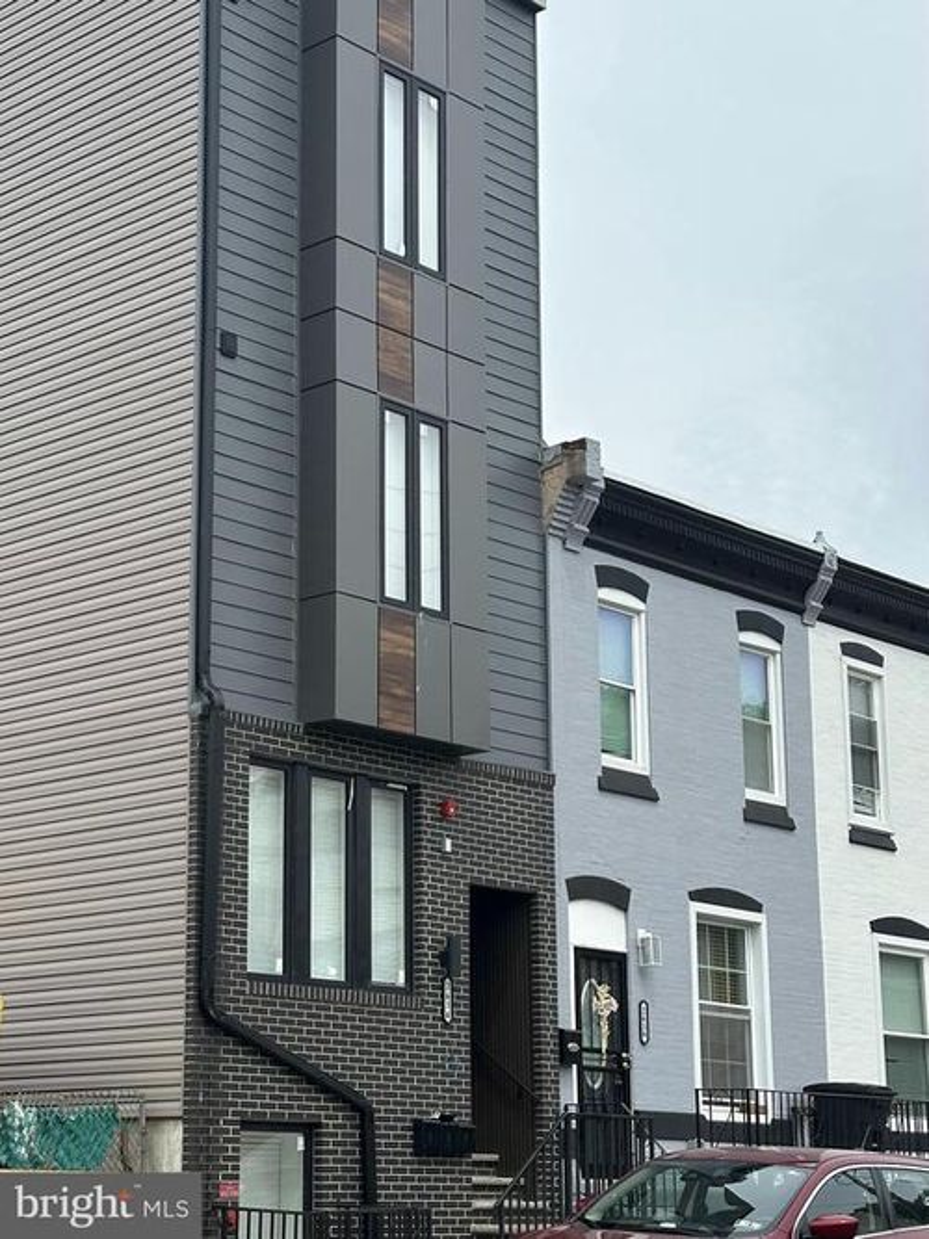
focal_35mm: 48
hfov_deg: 30.3
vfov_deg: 39.7
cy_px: 620
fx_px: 1718
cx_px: 464
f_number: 1.78
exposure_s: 1/3257
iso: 64
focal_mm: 6.86
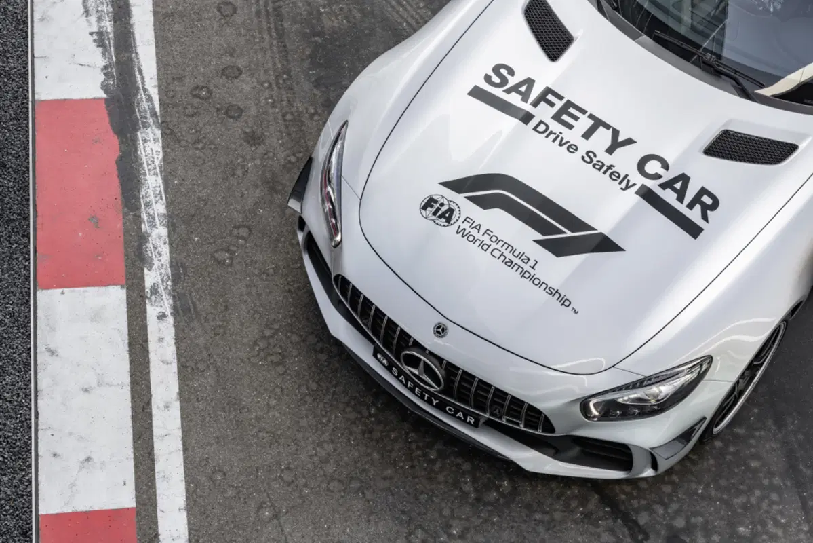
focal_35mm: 70
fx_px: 1581
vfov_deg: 19.5
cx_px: 406
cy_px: 272
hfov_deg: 28.8
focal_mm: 70
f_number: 16
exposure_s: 1/13
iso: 100
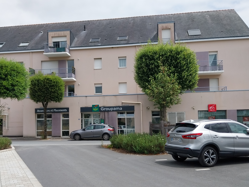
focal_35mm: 41
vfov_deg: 35.1
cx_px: 107
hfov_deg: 45.7
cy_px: 106
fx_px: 295
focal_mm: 4
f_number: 1.8
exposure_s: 1/1327
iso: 25
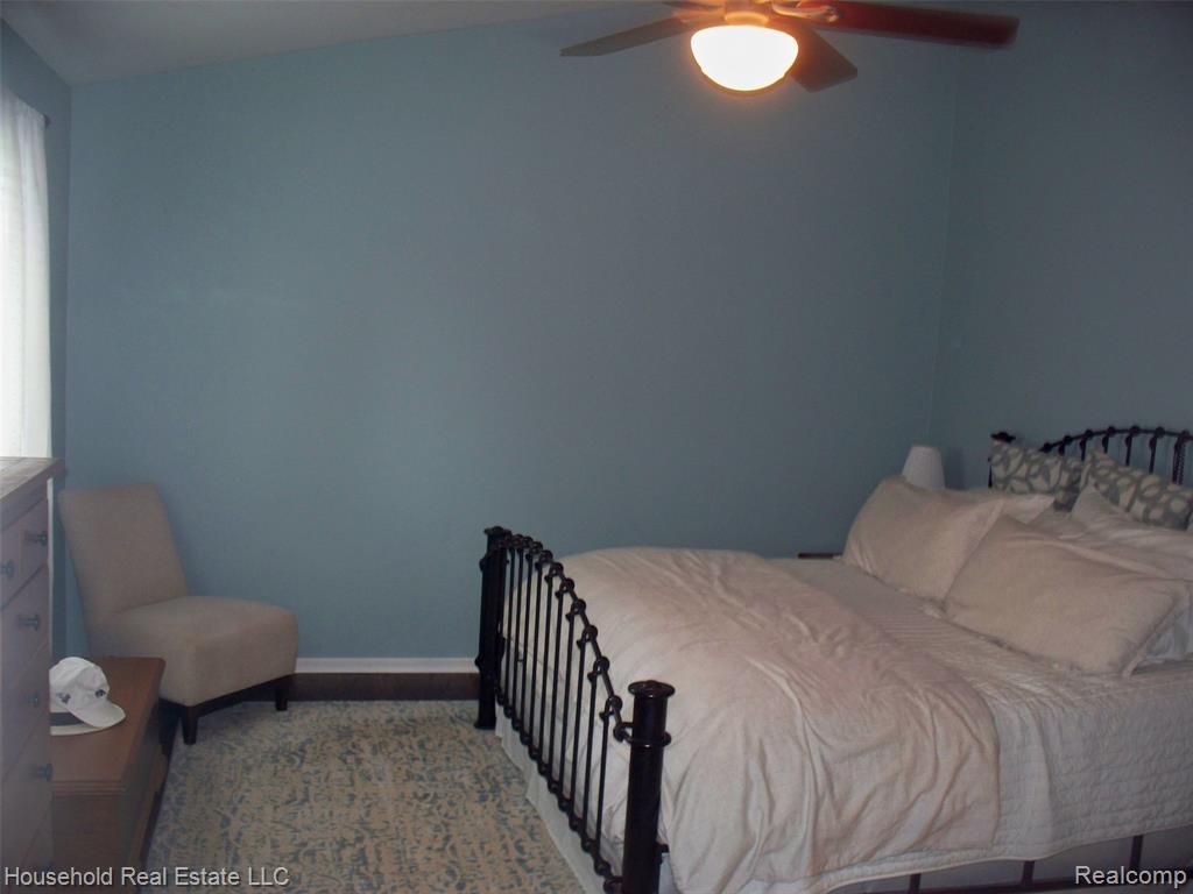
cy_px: 447
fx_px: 1206
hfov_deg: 52.6
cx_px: 596
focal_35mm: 35
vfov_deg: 40.7
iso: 200
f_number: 2.8
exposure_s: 1/30
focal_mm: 7.54
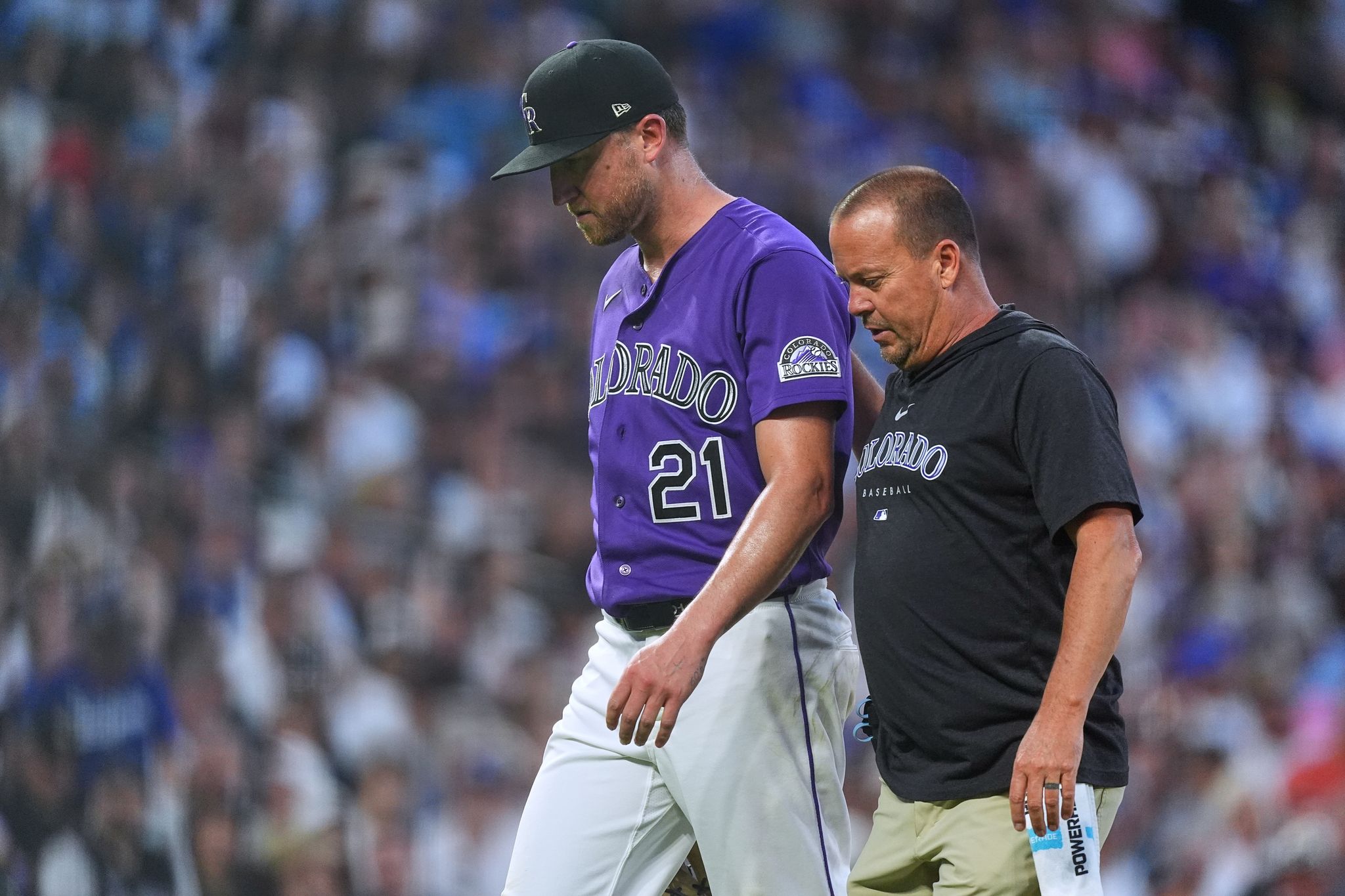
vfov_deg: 2.3
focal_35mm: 600
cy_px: 448
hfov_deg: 3.4
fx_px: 22413
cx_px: 672
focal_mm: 600
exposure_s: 1/1250
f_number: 4
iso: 3200
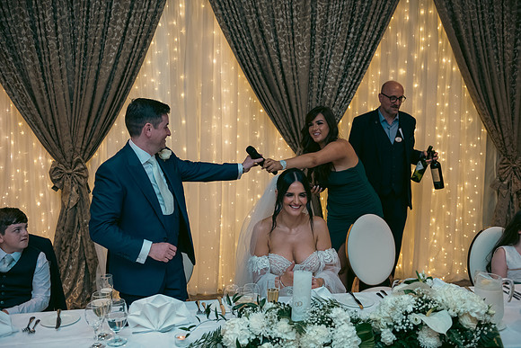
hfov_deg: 50.7
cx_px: 260
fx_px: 550
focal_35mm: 38
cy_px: 174
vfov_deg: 35.1
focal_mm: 38
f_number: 3.5
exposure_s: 1/160
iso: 800
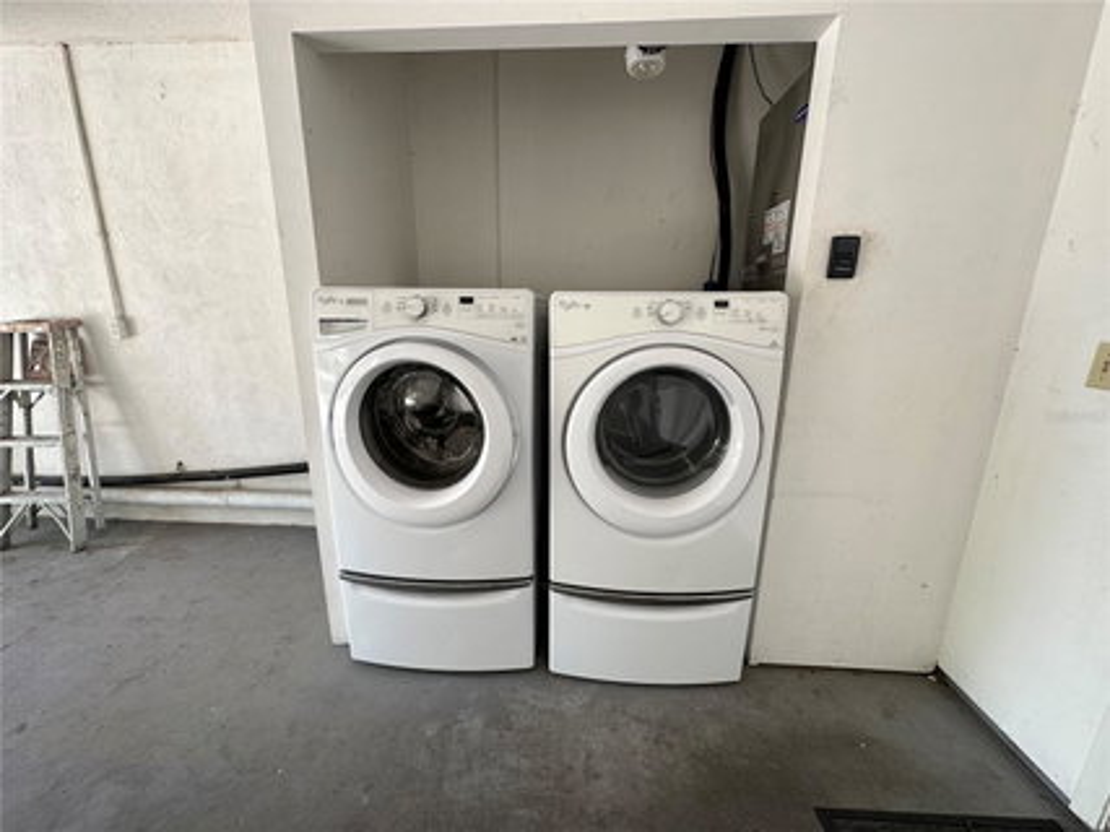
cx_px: 555
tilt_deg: -14.1
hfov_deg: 102.1
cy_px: 416
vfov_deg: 85.6
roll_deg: -0.8
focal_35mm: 14
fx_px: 449
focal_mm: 2.22
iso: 50
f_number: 2.2
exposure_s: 1/99
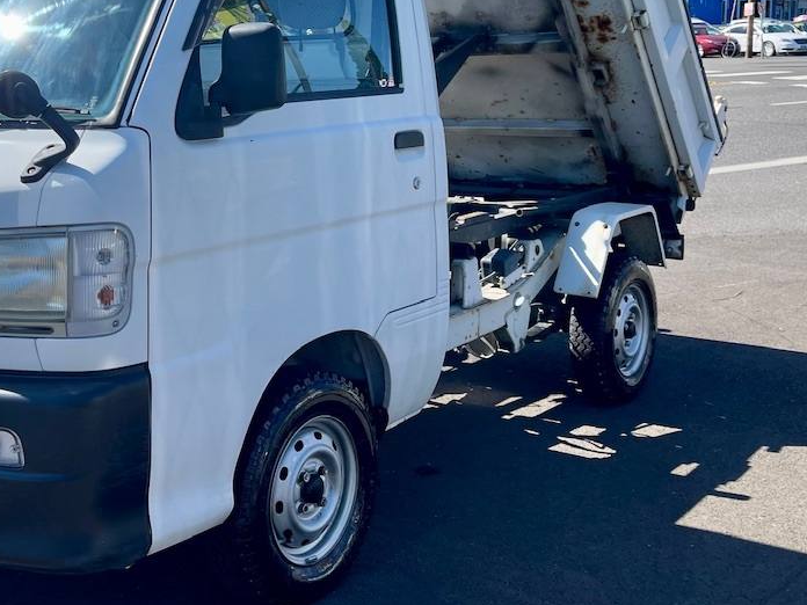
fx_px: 1072
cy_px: 155
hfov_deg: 40.7
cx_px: 269
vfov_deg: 31.0
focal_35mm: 46
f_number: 1.6
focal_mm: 5.1
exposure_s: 1/2288
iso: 32
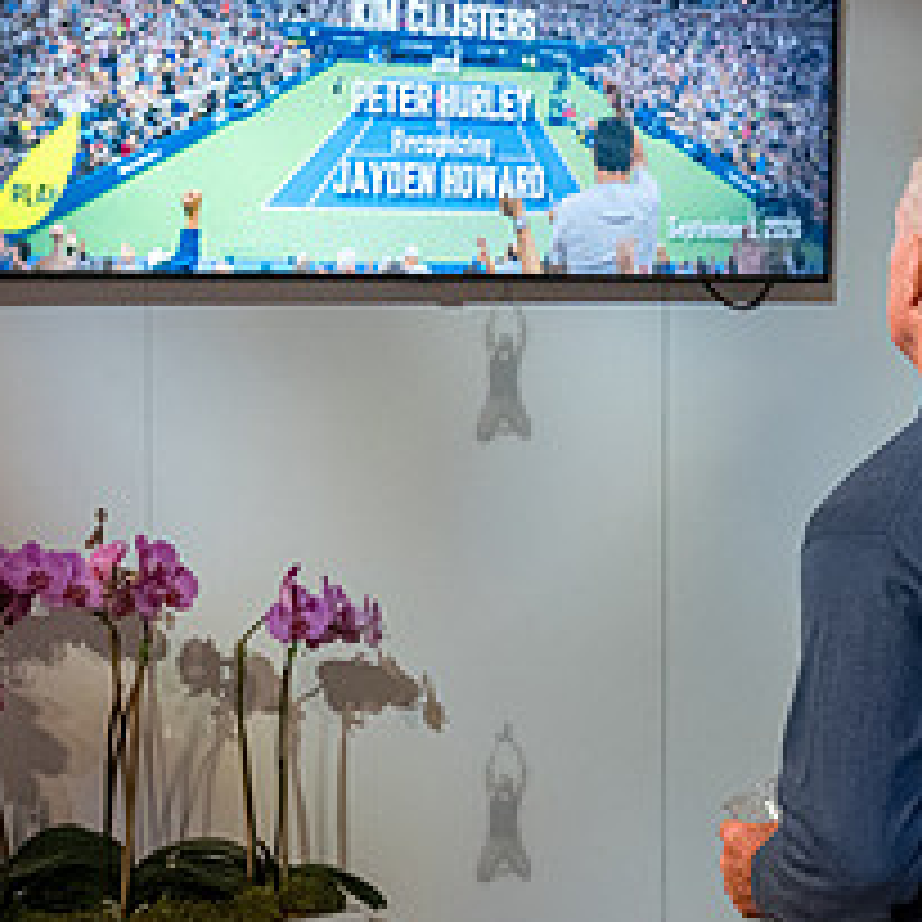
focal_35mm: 88
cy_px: 410
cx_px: 478
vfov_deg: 19.7
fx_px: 2652
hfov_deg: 19.7
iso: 8000
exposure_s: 1/200
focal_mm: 34
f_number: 5.6
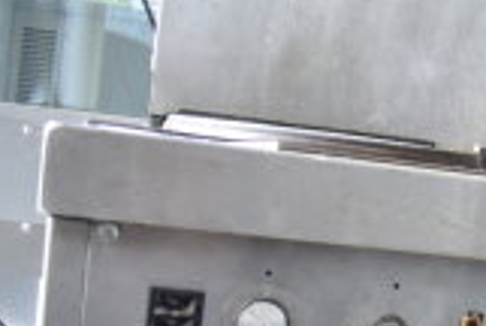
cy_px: 279
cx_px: 887
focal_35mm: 102
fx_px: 1380
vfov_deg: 13.4
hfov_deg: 16.5
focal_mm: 18
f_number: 3.5
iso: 320
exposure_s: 1/30
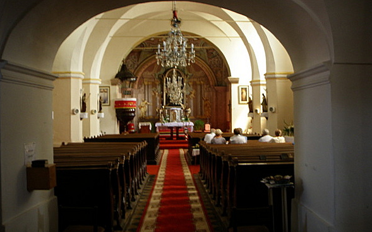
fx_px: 416
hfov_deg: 48.2
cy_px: 103
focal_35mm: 41
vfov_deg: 31.2
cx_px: 184
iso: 100
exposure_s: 1/6
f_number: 3.5
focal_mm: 6.7
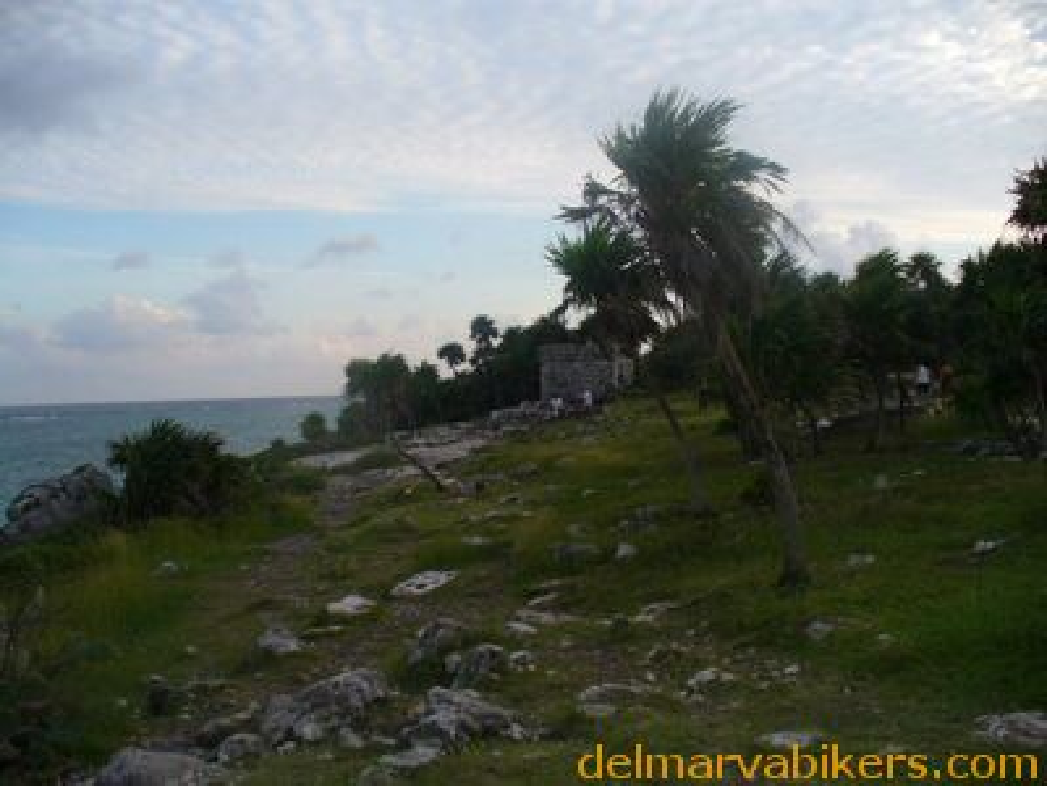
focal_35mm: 37
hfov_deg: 50.1
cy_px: 393
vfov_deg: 38.7
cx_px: 524
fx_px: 1119
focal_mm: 6.1
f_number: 2.8
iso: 80
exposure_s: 1/320
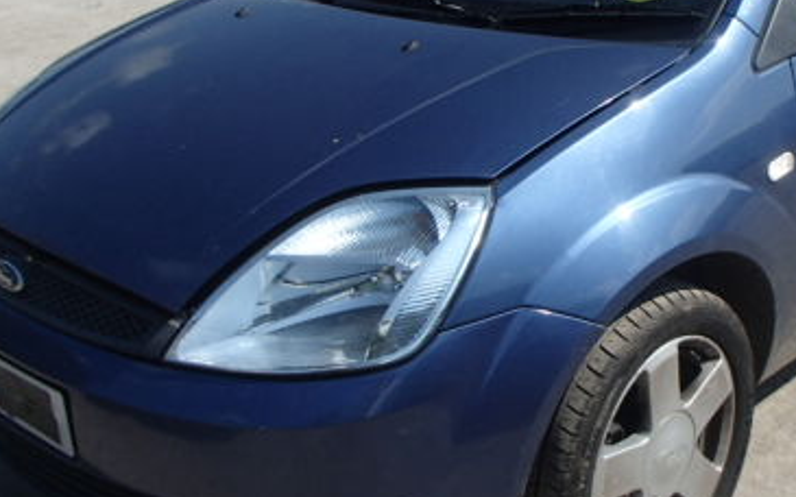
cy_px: 144
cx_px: 552
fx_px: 1128
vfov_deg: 24.7
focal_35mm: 52
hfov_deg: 38.3
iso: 100
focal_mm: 5
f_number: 11
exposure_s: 1/125
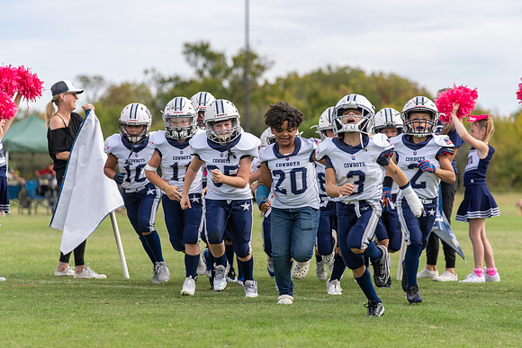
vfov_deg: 9.9
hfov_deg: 14.9
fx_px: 2001
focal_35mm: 138
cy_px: 174
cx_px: 261
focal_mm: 138
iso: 250
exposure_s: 1/1600
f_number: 3.5
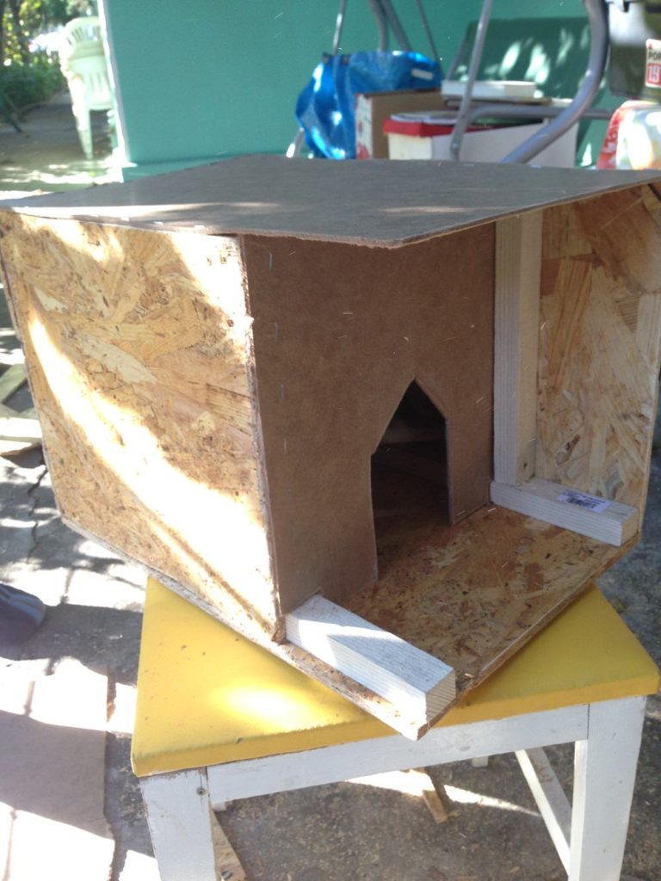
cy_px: 440
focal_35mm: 33
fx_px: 840
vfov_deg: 55.4
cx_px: 330
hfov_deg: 42.9
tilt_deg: -26.7
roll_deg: +1.2
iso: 64
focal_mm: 4.12
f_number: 2.4
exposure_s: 1/60
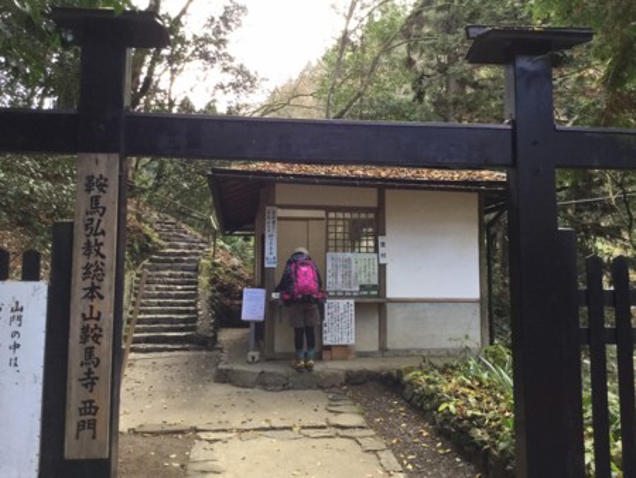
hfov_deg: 58.3
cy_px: 239
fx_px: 570
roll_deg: -1.3
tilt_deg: +3.3
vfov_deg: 45.5
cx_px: 318
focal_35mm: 31
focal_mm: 3.3
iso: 40
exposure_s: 1/30
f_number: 2.4
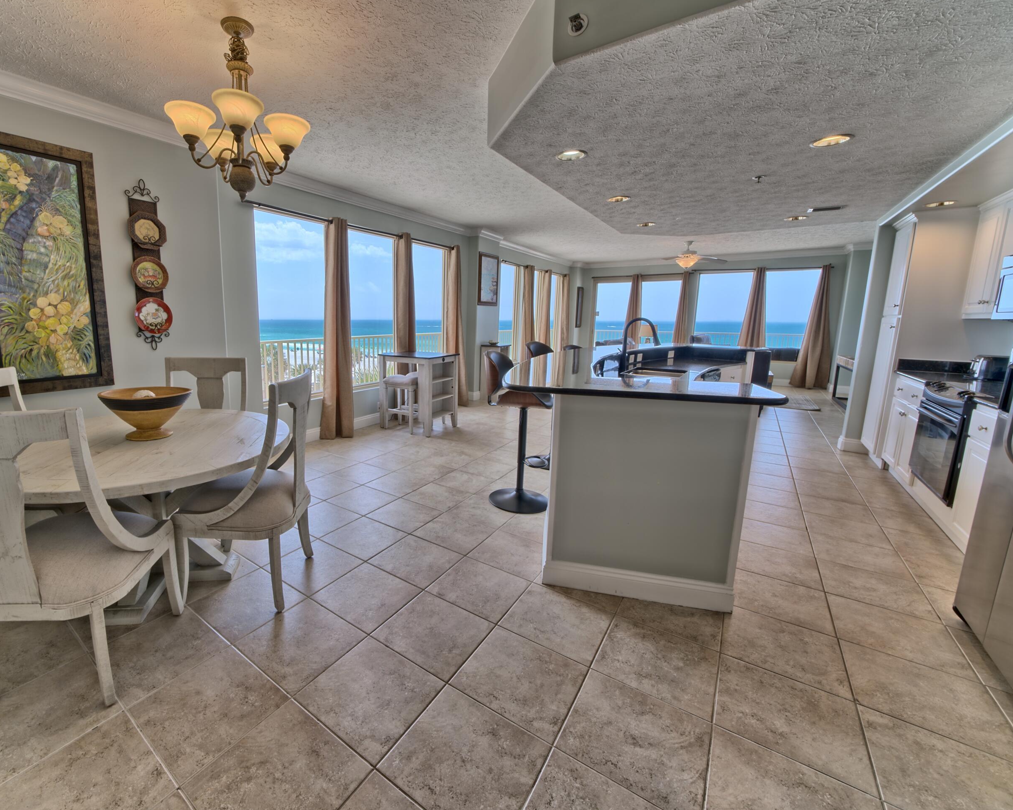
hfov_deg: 99.4
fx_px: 420
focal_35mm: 14
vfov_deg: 88.0
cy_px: 396
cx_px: 407
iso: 200
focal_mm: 12
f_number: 19
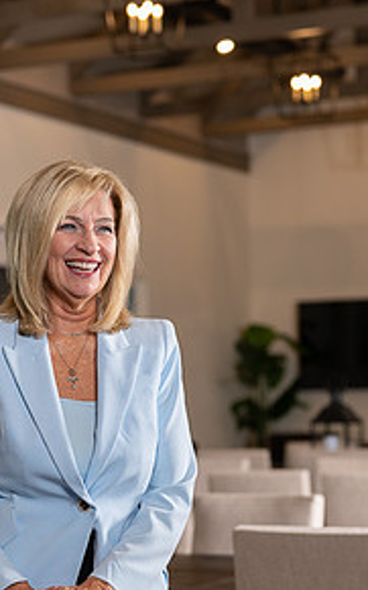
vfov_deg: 20.4
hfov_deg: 12.8
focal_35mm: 102
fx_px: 1638
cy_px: 335
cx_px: 150
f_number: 2.2
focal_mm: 50
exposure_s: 1/160
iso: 250
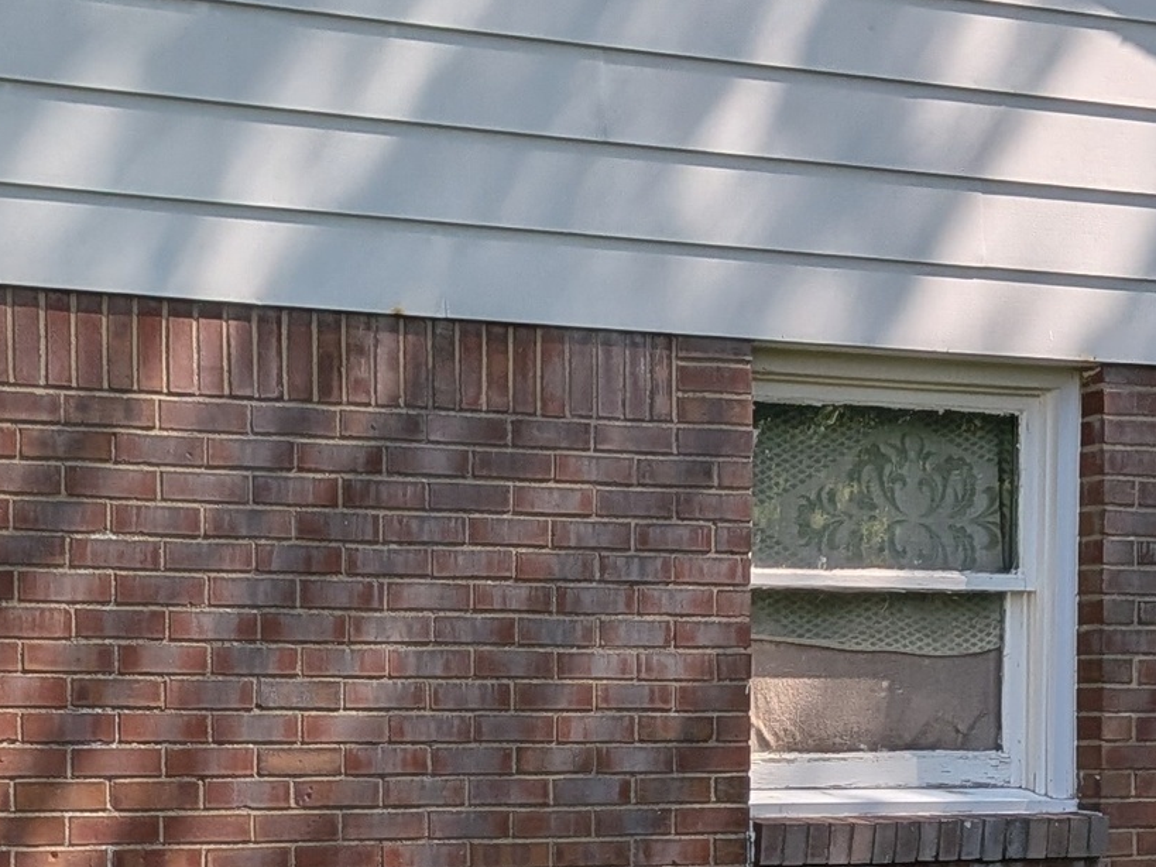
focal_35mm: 90
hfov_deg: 21.3
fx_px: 3005
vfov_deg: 16.0
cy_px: 895
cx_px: 117
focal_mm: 4.53
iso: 26
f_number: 1.7
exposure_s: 1/1527
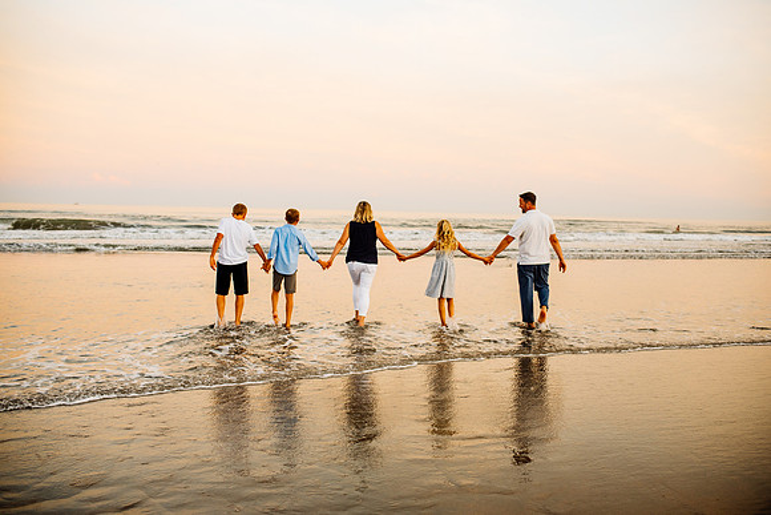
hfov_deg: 54.4
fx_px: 750
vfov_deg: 37.9
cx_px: 386
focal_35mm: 35
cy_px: 258
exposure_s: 1/320
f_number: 2.8
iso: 320
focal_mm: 35
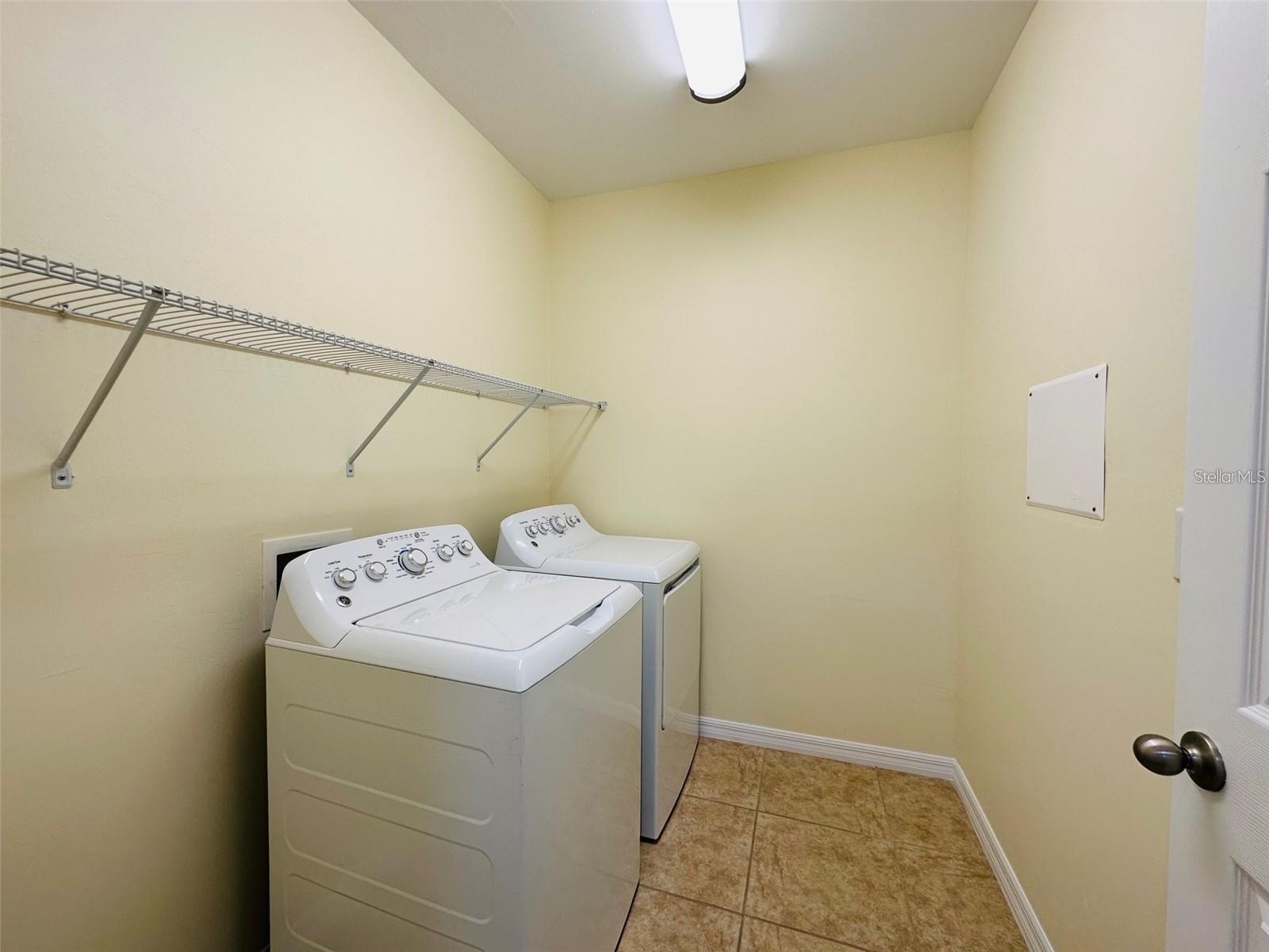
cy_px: 476
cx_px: 634
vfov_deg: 85.7
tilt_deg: -2.1
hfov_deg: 102.1
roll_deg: -0.3
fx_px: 513
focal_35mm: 14
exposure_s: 1/120
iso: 64
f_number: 2.2
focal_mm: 2.22
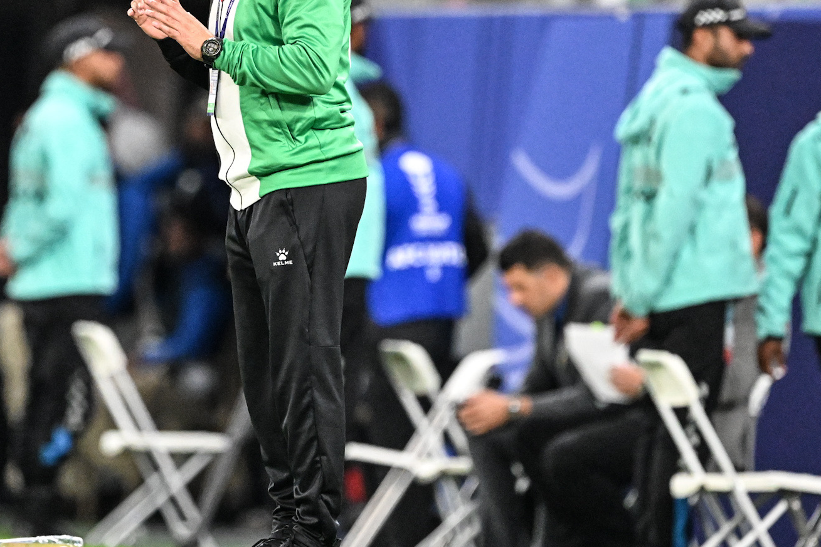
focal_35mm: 939
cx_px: 224
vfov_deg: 1.5
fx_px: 21415
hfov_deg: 2.2
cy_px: 198
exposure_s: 1/2000
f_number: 4
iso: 8000
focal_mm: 600
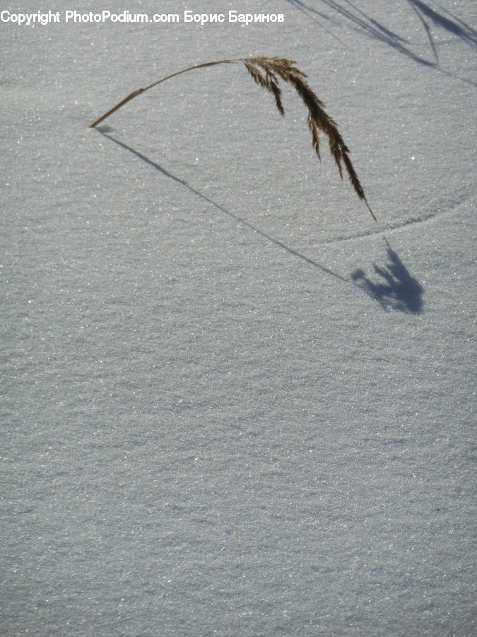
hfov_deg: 5.9
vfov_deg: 7.9
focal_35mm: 250
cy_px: 318
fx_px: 4593
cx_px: 238
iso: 80
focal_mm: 45
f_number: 5.8
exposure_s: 1/1500
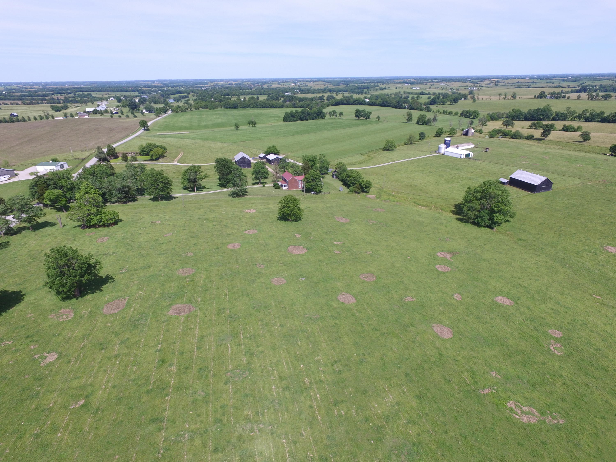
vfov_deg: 66.0
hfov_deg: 81.7
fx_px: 356
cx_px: 308
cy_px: 231
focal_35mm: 20
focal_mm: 3.61
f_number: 2.8
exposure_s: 1/773
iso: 100
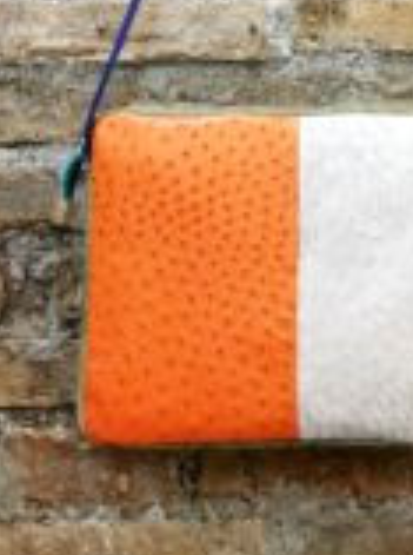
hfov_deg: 21.1
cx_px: 286
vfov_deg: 27.1
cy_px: 42
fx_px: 1102
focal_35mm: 69
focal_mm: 5.58
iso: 400
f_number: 1.8
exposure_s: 1/50
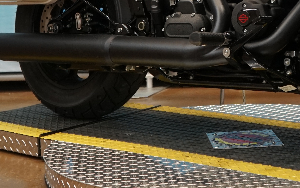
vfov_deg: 12.5
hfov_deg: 20.1
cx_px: 224
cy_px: -17
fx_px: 842
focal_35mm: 103
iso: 1000
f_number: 4
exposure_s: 1/160
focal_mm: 30
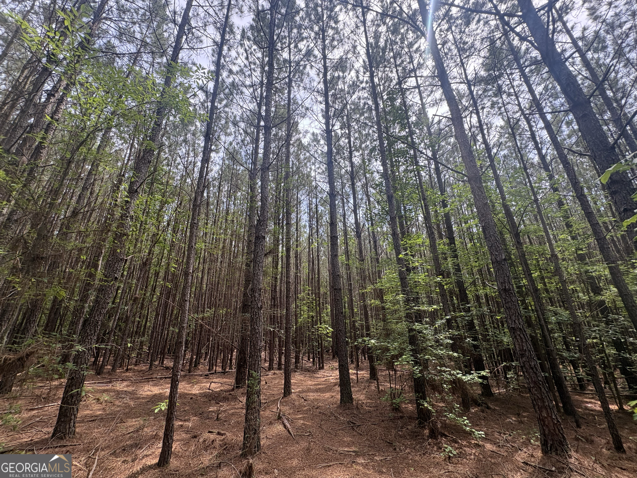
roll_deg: +1.6
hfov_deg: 102.1
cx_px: 318
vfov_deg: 85.7
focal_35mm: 14
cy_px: 239
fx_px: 258
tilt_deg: +18.9
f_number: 2.2
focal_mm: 2.22
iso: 64
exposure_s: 1/266
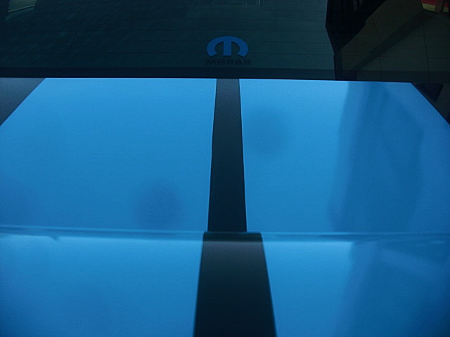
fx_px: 468
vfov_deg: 39.7
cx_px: 225
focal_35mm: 36
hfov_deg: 51.4
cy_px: 168
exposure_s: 1/250
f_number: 2.8
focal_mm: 6.3
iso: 50
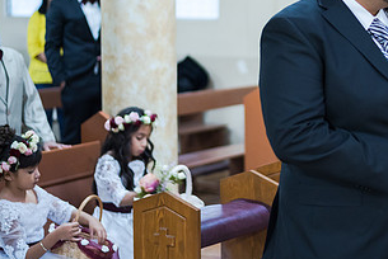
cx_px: 312
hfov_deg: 21.2
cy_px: 76
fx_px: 1025
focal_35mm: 95
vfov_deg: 14.4
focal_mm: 50
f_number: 1.8
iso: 1600
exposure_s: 1/160
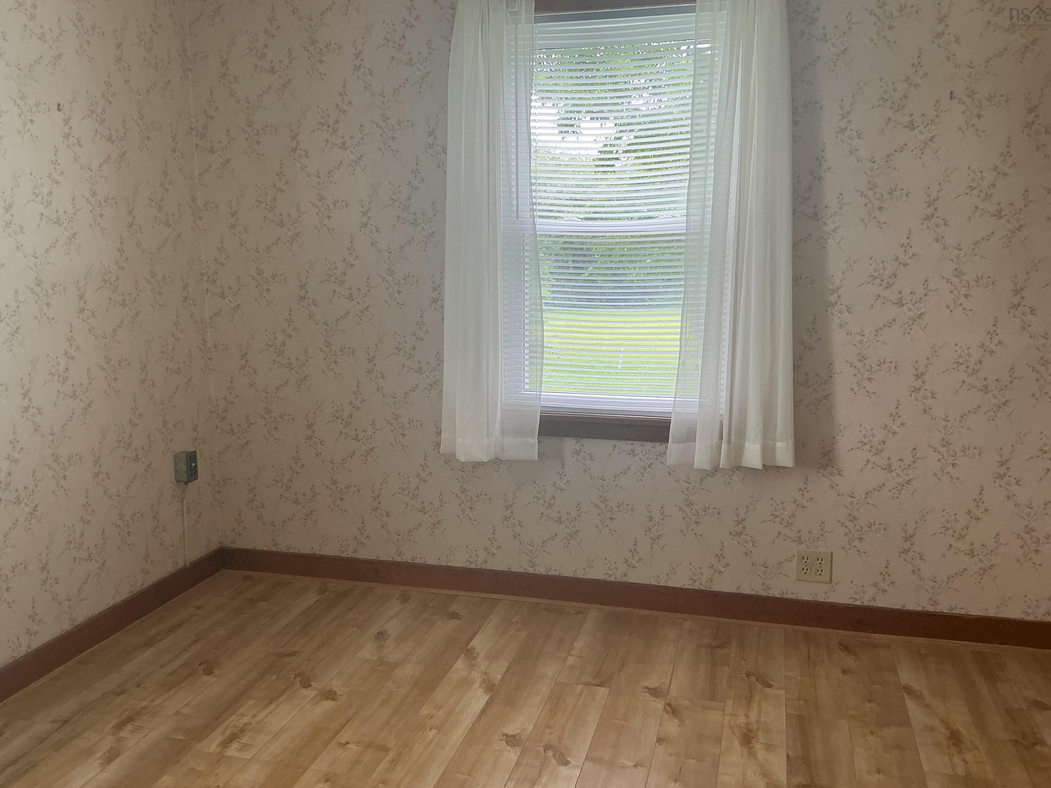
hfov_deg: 61.7
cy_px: 404
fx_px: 881
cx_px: 526
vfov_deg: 48.2
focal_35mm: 29
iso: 50
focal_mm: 3
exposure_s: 1/60
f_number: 1.8
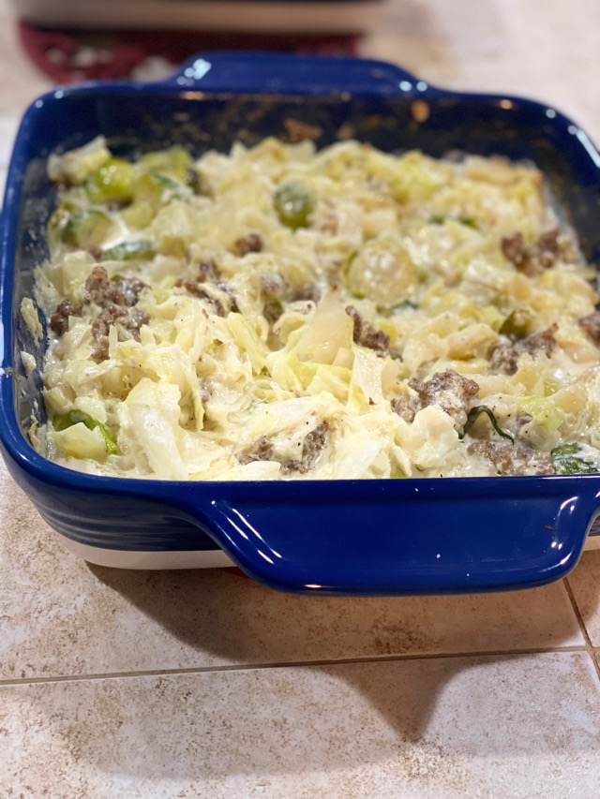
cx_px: 300
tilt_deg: -42.7
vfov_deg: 36.8
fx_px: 1201
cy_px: 400
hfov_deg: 28.0
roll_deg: -6.8
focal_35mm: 52
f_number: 2
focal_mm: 6
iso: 320
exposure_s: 1/40
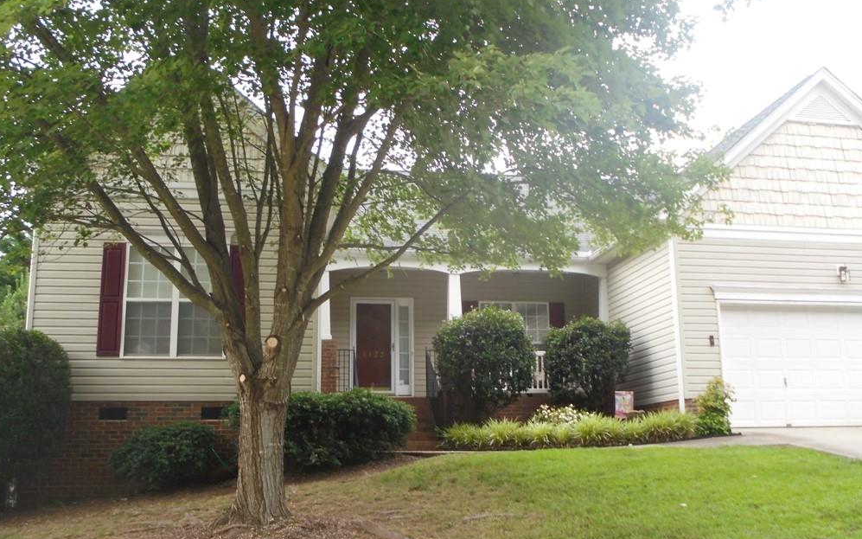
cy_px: 265
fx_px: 869
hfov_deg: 52.8
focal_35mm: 37
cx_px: 436
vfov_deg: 34.4
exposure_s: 1/40
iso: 200
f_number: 4
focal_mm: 6.1
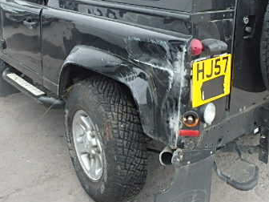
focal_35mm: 40
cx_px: 153
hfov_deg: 46.7
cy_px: 34
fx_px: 311
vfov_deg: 34.6
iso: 125
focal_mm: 3.7
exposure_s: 1/100
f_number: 3.5
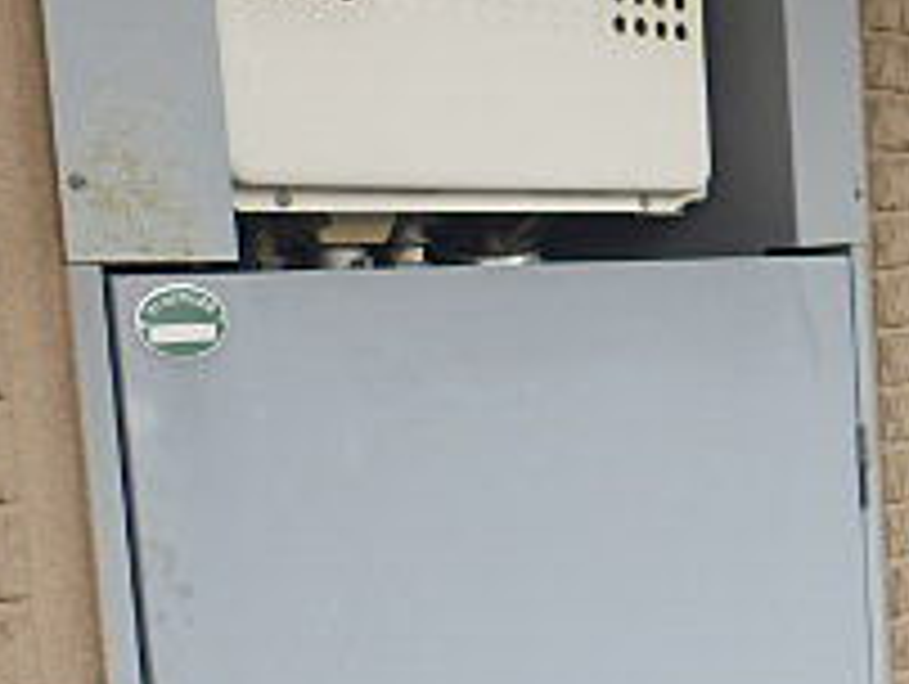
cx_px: 1382
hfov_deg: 21.4
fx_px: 1998
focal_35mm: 76
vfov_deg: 19.3
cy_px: 490
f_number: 3
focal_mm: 4.2
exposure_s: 1/60
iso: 80
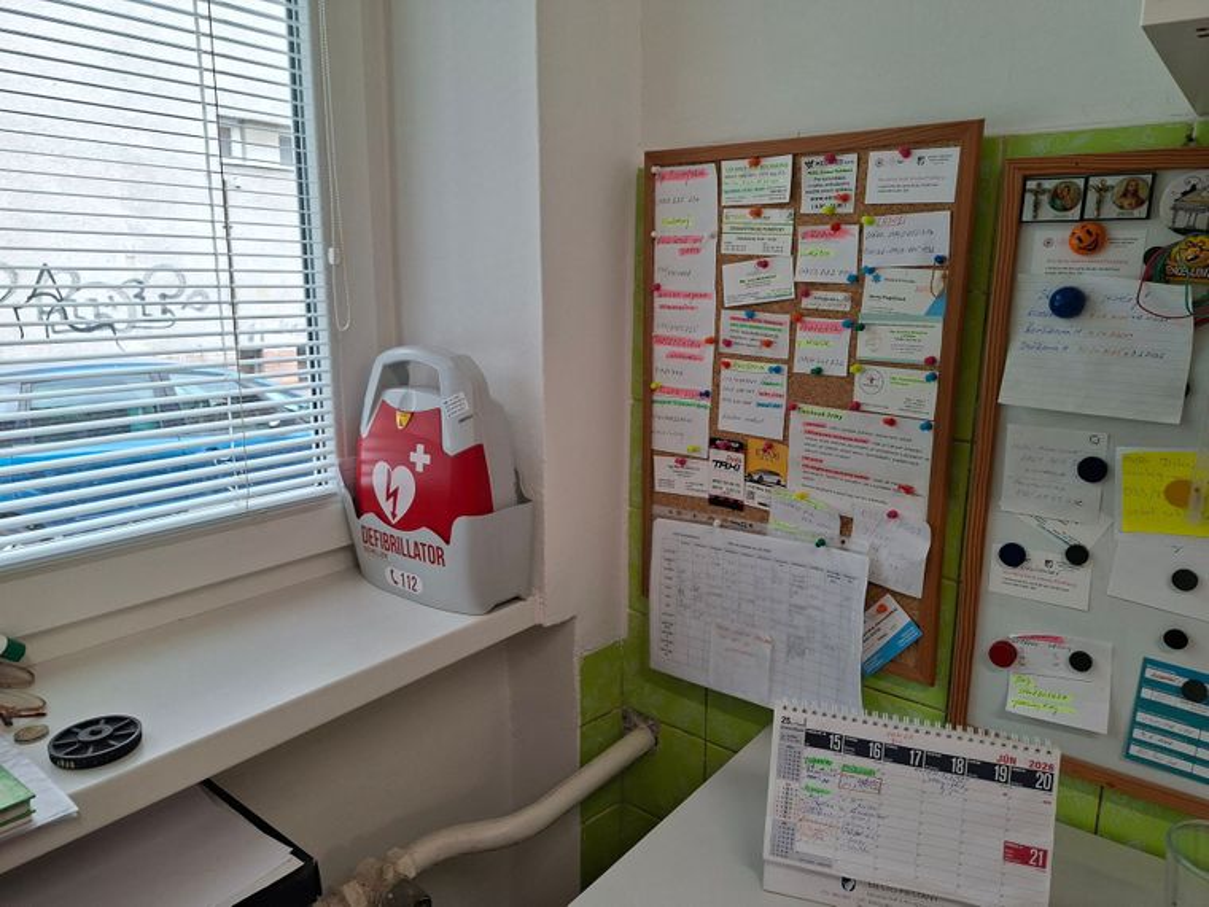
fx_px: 803
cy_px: 454
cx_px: 604
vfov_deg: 58.9
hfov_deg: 73.9
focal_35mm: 23
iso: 50
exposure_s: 1/100
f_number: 1.8
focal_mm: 5.54
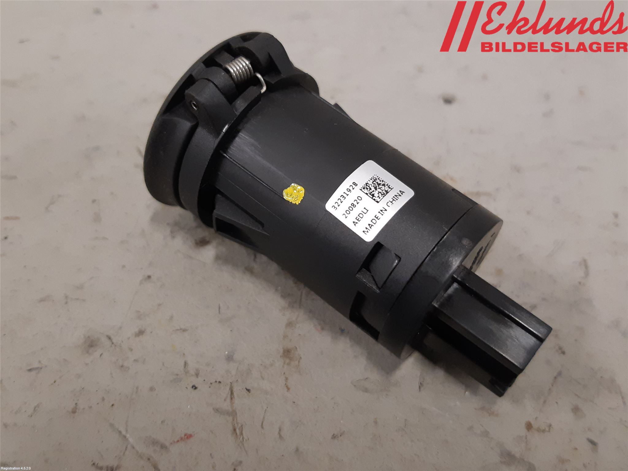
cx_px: 314
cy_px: 236
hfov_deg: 67.3
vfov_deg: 53.1
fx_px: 472
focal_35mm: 26
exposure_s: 1/50
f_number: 1.7
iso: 200
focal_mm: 3.93
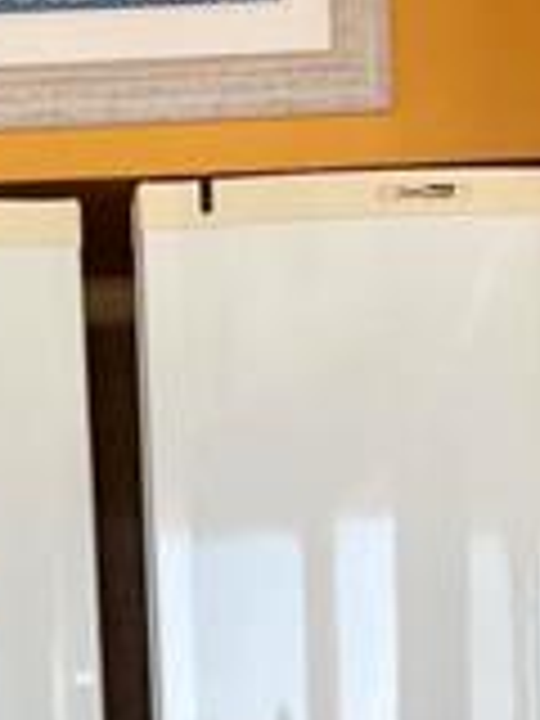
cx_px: 148
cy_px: 1202
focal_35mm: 125
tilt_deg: -6.9
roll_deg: +2.3
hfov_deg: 11.8
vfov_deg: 14.3
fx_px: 2600
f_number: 1.6
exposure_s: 1/249
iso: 32
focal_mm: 4.2
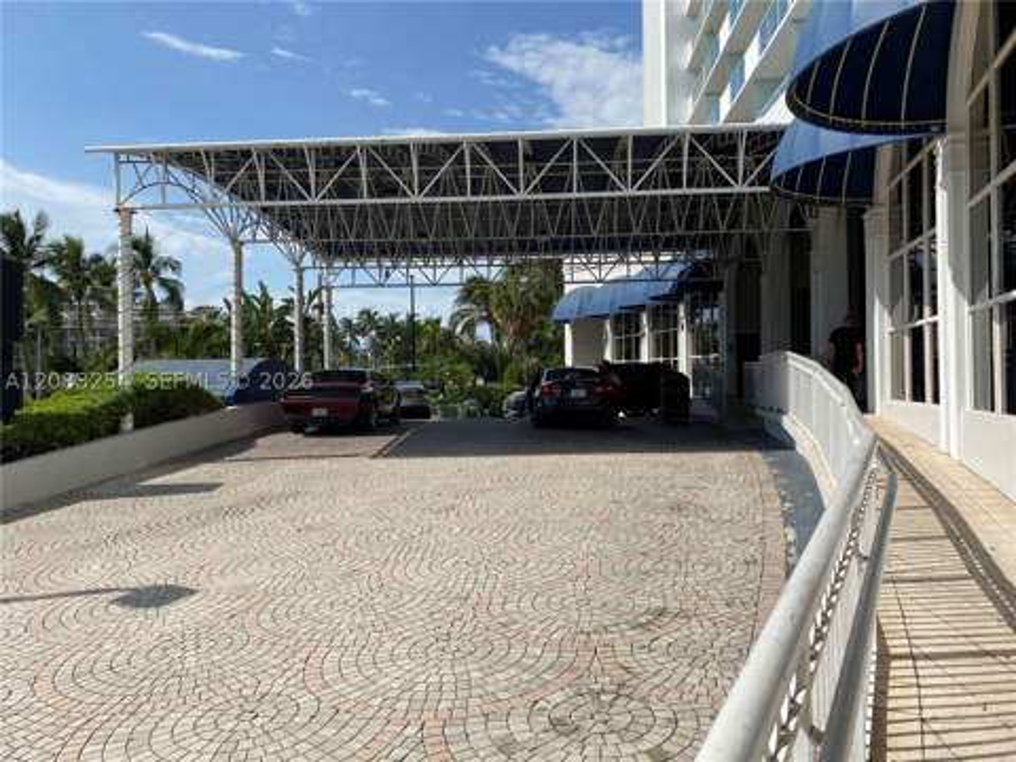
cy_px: 381
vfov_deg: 53.1
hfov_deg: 67.3
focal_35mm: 26
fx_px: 763
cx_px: 508
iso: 32
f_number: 1.8
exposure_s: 1/4274
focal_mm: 4.25
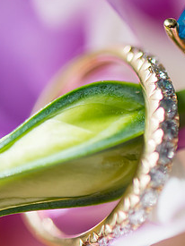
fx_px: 2089
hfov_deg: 5.1
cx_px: 219
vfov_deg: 6.8
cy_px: 93
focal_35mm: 293
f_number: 3.5
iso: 500
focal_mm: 105
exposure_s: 1/640
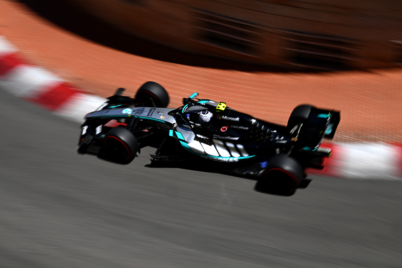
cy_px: 134
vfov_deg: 16.1
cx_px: 201
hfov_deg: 23.9
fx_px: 949
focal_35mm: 85
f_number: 16
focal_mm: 85
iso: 32
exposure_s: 1/40
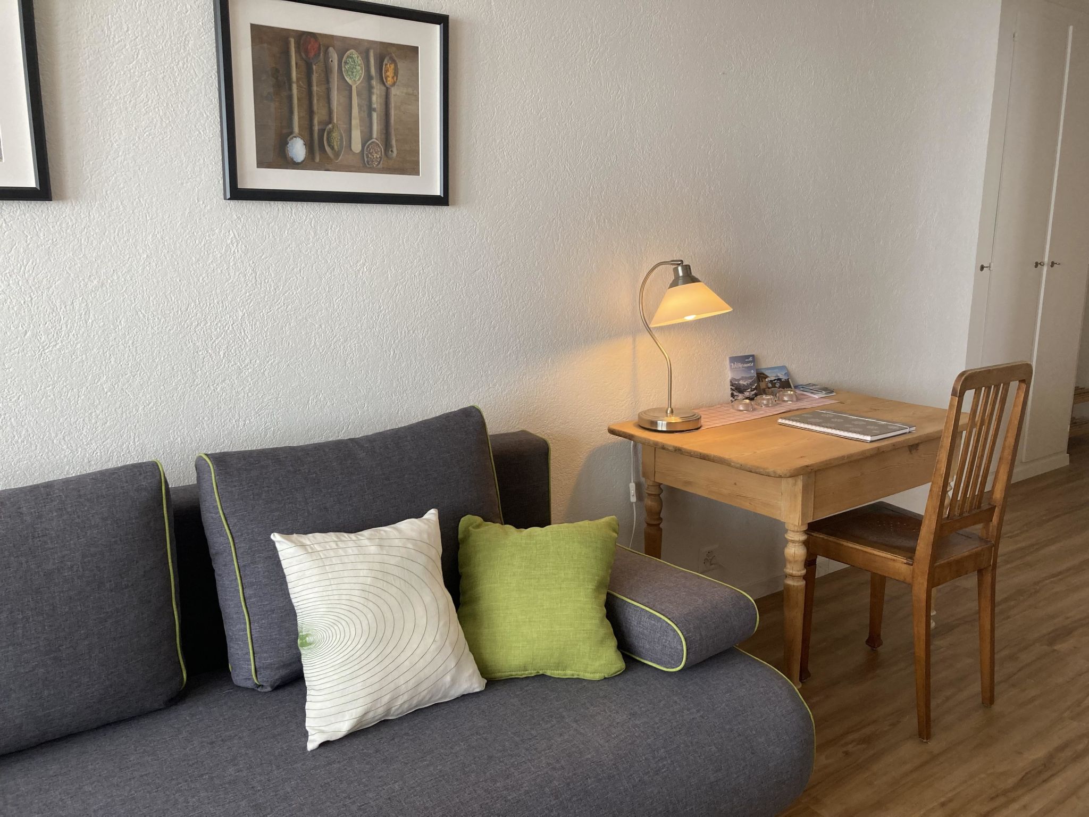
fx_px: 881
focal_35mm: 28
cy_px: 408
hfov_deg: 63.4
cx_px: 544
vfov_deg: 49.7
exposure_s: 1/50
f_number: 1.8
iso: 80
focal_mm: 3.99
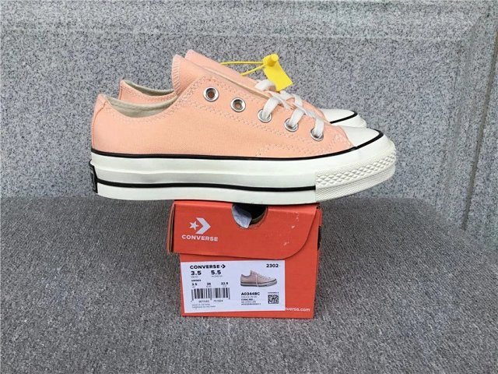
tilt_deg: -18.3
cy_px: 187
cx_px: 249
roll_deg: -1.1
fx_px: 446
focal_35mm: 31
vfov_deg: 45.4
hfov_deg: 58.4
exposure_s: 1/433
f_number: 2.4
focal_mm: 3.3
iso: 25
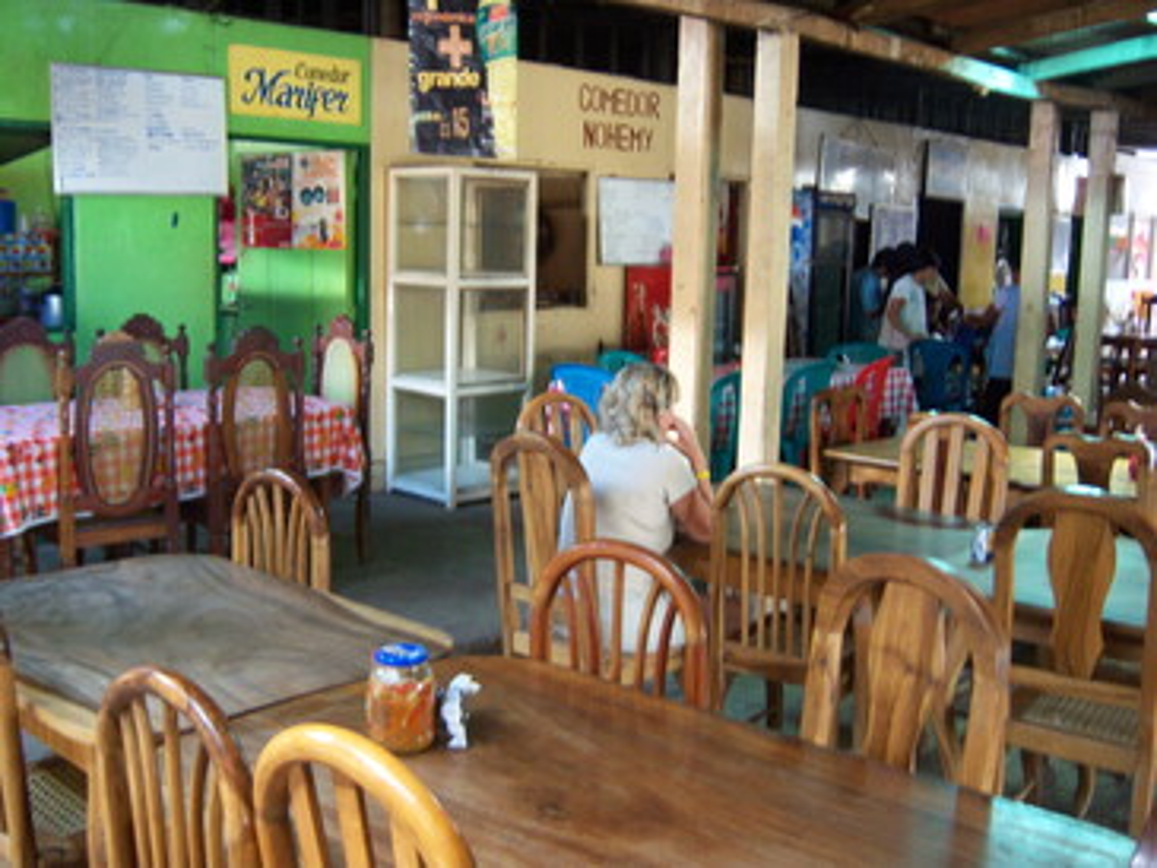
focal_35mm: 36
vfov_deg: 39.7
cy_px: 434
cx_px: 578
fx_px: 1204
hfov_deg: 51.3
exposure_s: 1/15
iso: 160
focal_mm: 7.5
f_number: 2.8
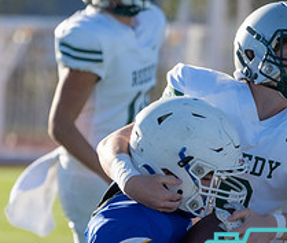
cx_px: 365
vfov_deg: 1.7
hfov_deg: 2.0
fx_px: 8335
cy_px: 269
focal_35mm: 959
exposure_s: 1/1000
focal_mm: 294
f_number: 5.6
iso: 320
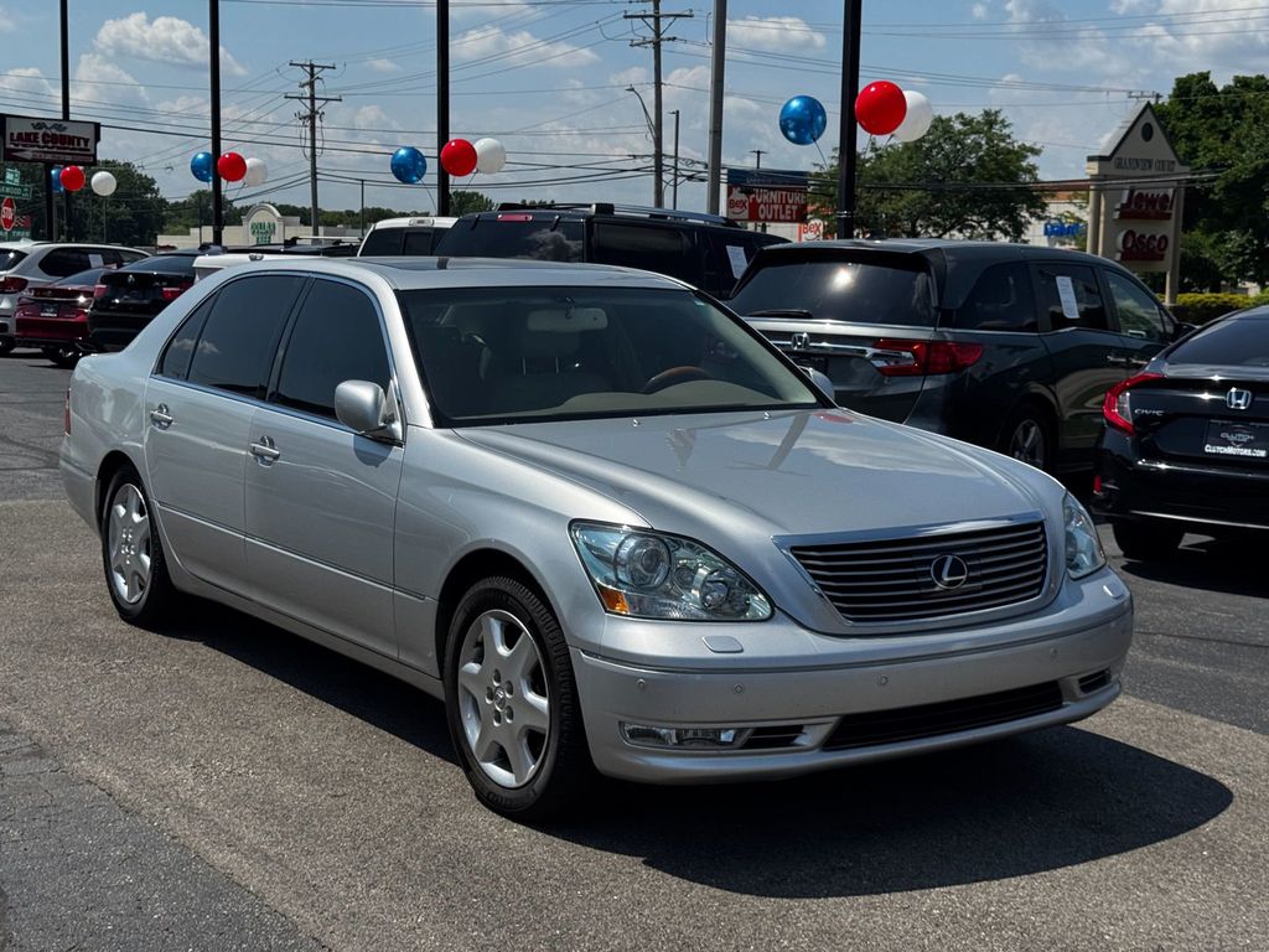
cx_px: 634
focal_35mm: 48
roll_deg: -1.5
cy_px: 476
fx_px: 1760
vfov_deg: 30.3
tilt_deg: -6.8
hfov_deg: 39.7
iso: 64
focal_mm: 6.76
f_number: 1.78
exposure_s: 1/6410
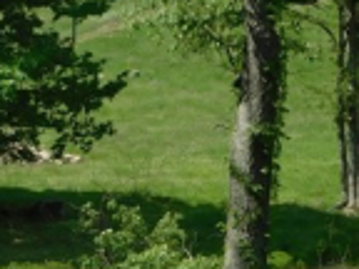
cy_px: 262
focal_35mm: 371
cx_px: -141
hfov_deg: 5.3
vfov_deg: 4.0
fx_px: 3848
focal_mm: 14.2
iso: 125
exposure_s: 1/500
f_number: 4.4
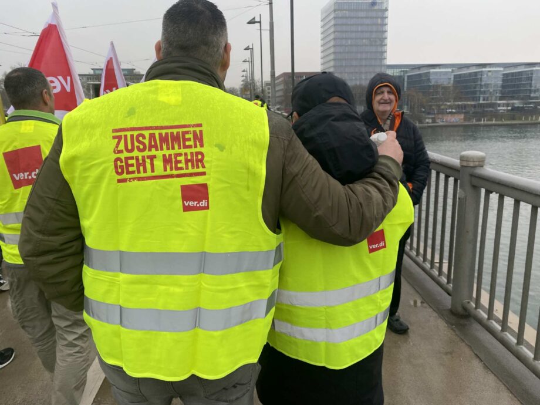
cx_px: 270
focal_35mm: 26
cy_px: 202
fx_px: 406
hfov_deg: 67.3
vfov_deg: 53.1
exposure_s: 1/502
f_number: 1.8
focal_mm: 4.25
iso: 32
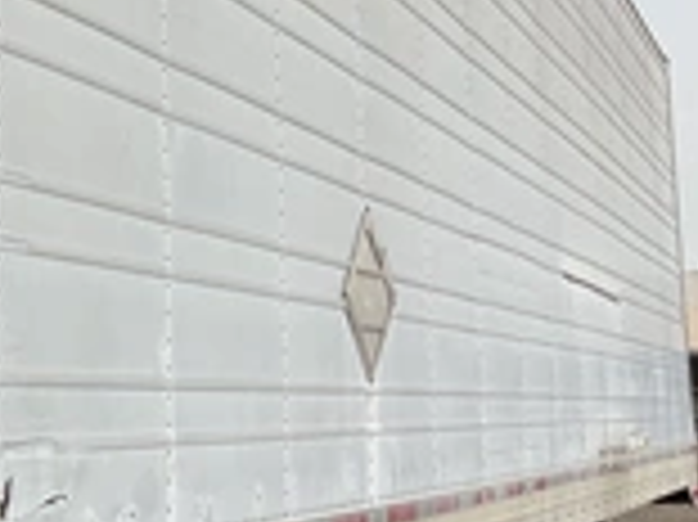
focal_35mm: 75
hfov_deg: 25.2
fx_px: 1511
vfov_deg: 19.6
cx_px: 63
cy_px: 225
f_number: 1.8
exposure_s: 1/1626
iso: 25
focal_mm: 3
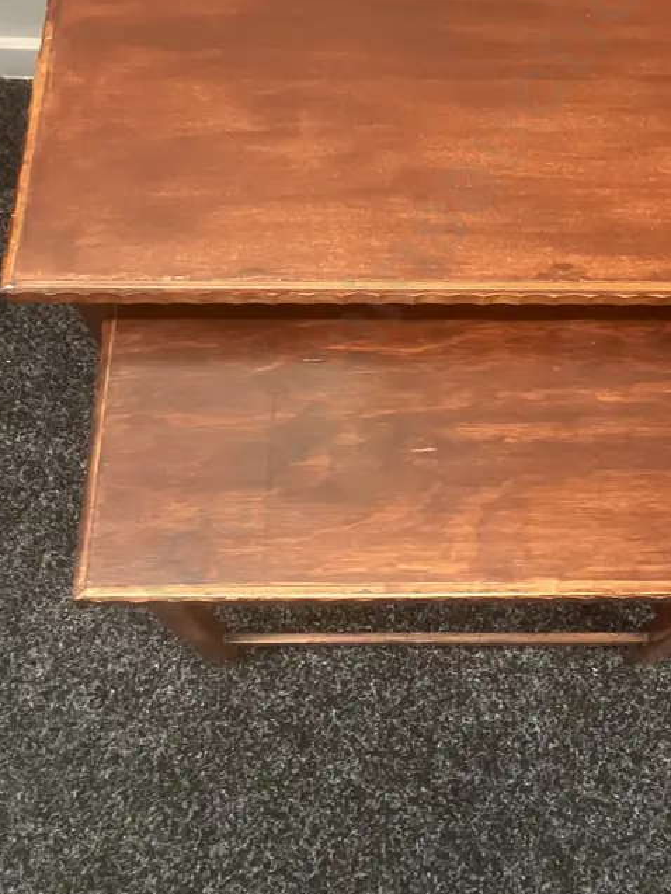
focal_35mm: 45
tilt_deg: -61.9
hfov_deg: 32.0
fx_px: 1163
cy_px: 241
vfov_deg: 41.0
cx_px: 427
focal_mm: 3.99
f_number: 1.8
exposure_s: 1/25
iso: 320
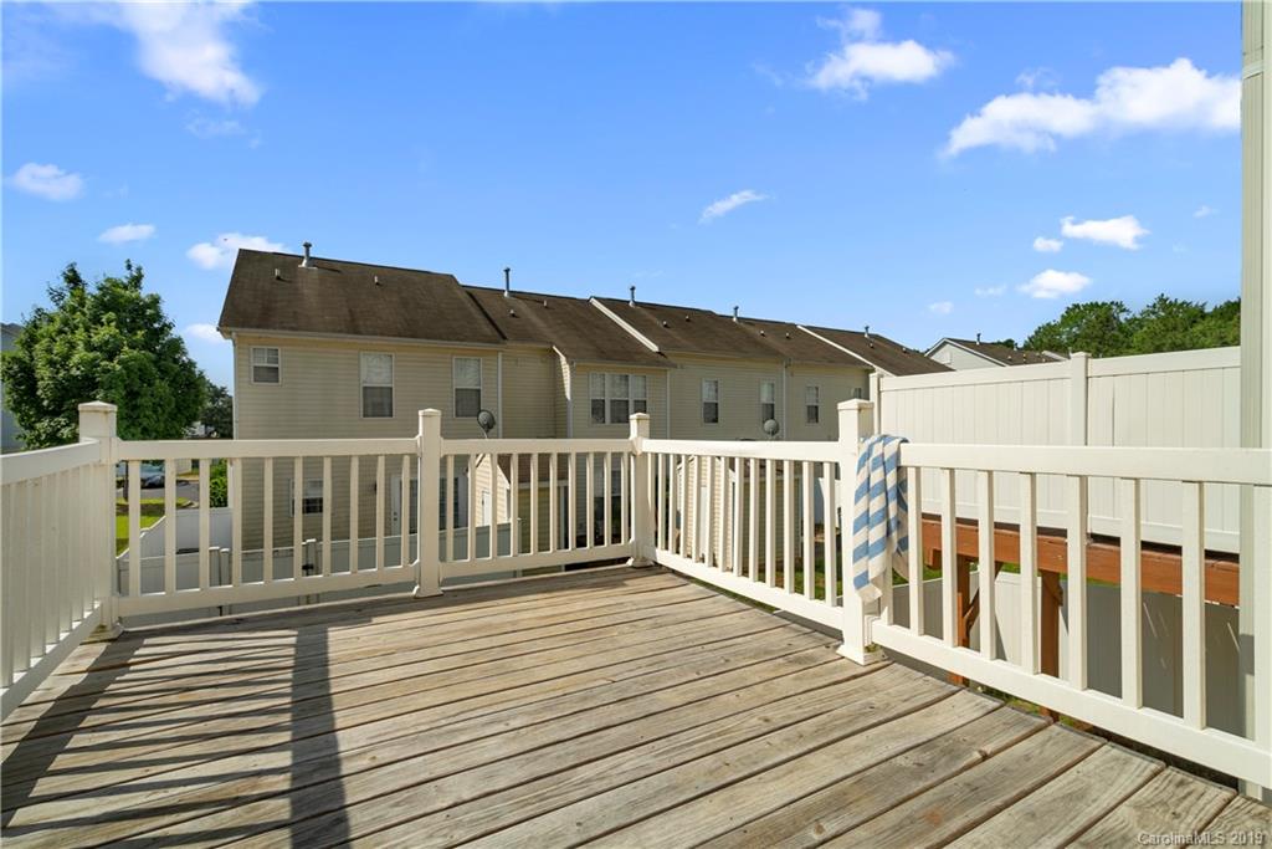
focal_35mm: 16
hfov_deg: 96.7
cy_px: 424
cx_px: 636
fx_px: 565
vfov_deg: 73.8
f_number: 8
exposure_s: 1/800
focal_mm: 16
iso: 100
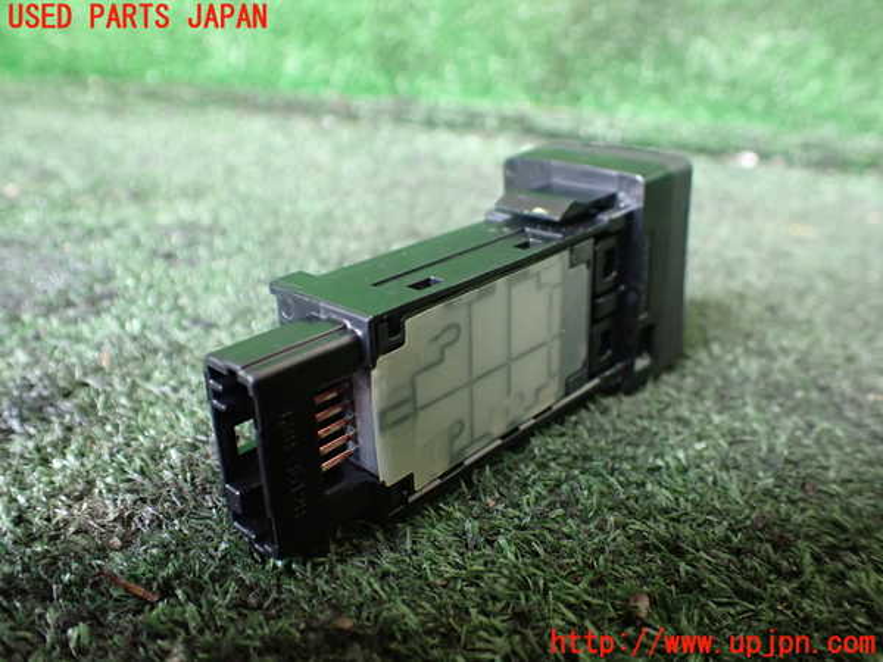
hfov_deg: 60.0
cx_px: 442
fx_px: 765
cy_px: 331
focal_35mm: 30
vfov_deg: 46.8
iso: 800
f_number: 2.3
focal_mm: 5.4
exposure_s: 1/125
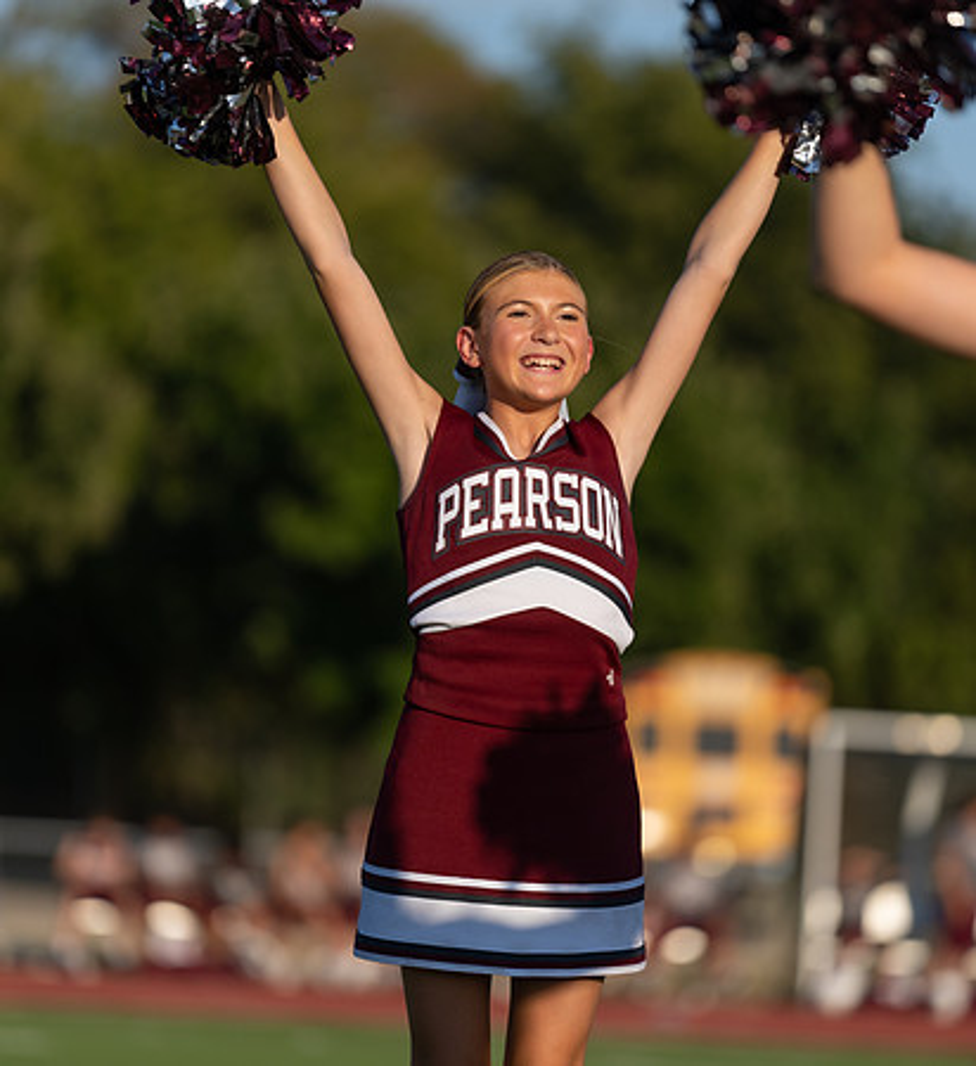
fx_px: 8935
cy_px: 536
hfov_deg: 6.3
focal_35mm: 267
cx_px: 472
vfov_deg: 6.8
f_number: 2.8
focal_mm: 200
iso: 100
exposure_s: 1/2000
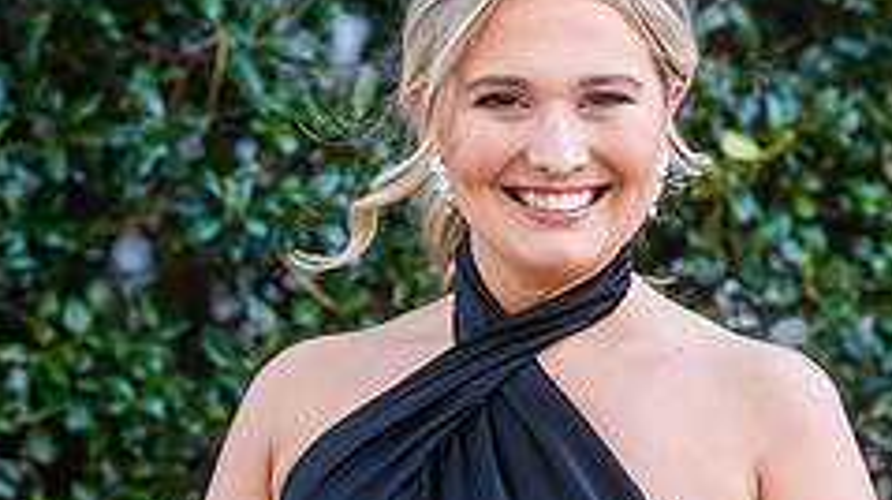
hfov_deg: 13.3
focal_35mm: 162
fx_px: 3829
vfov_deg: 7.4
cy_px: 560
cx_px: 526
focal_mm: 82
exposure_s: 1/125
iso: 80
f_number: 3.5
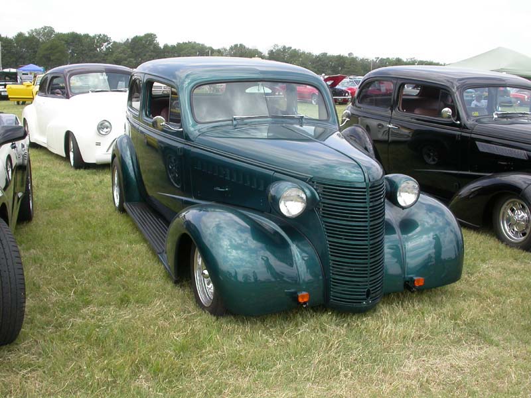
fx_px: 583
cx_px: 266
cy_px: 199
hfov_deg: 49.0
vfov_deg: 37.7
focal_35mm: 38
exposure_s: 1/246
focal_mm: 7.85
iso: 100
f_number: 5.3
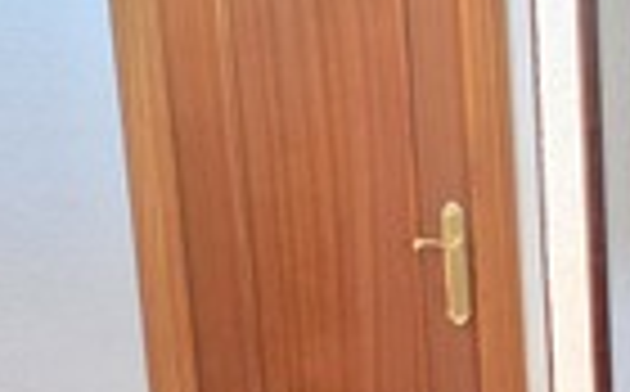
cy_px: 406
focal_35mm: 79
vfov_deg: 16.1
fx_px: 1354
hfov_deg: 24.3
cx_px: 706
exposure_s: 1/50
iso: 1000
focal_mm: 2.2
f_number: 1.9
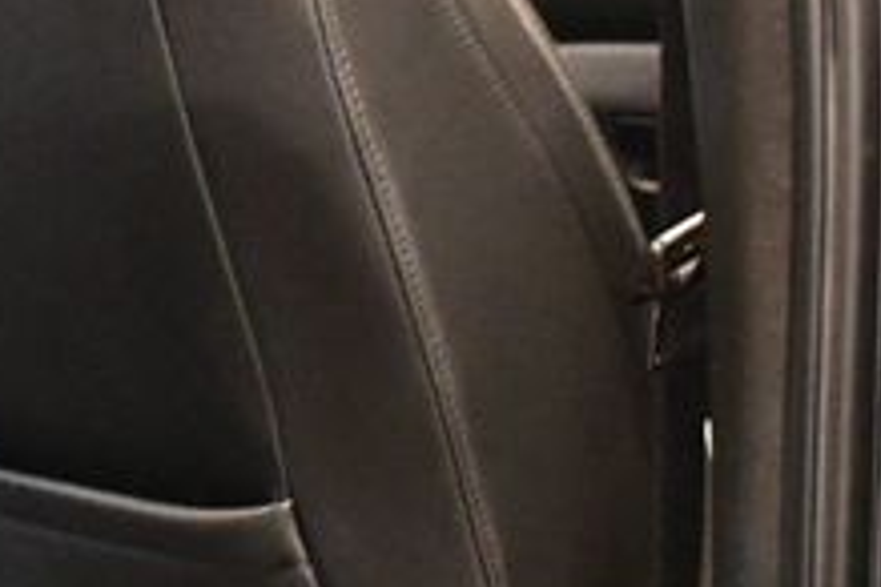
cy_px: 133
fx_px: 2790
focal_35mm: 114
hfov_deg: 16.9
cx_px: -253
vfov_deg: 12.0
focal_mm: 26
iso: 12800
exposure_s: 1/60
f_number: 3.8
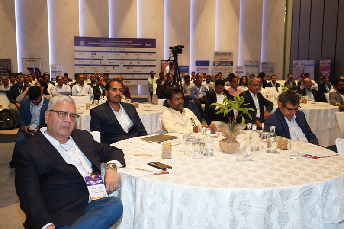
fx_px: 354
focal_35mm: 37
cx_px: 172
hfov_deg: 51.9
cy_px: 114
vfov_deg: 35.9
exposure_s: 1/160
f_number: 4.5
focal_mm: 37
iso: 1250
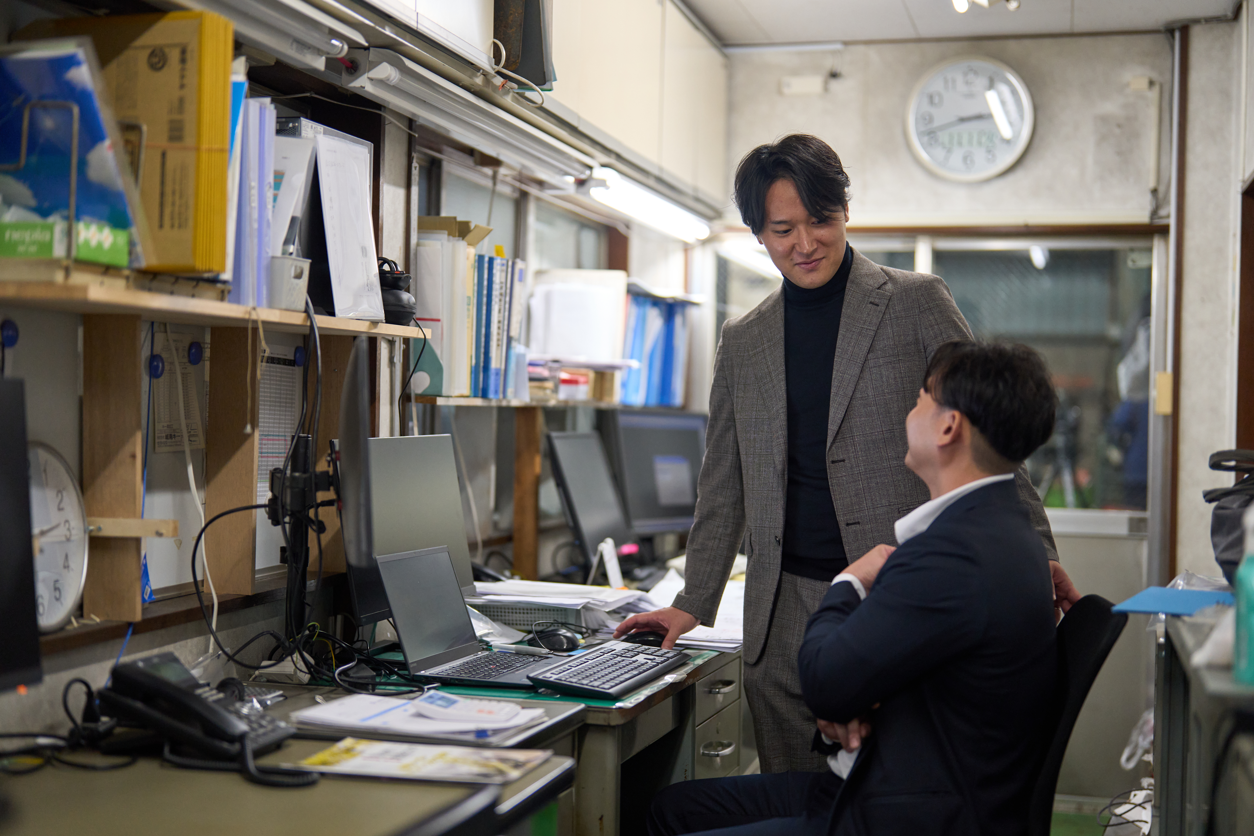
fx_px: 1742
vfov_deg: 27.0
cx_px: 627
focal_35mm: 50
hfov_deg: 39.6
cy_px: 418
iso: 1250
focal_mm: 50
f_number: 1.2
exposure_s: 1/250
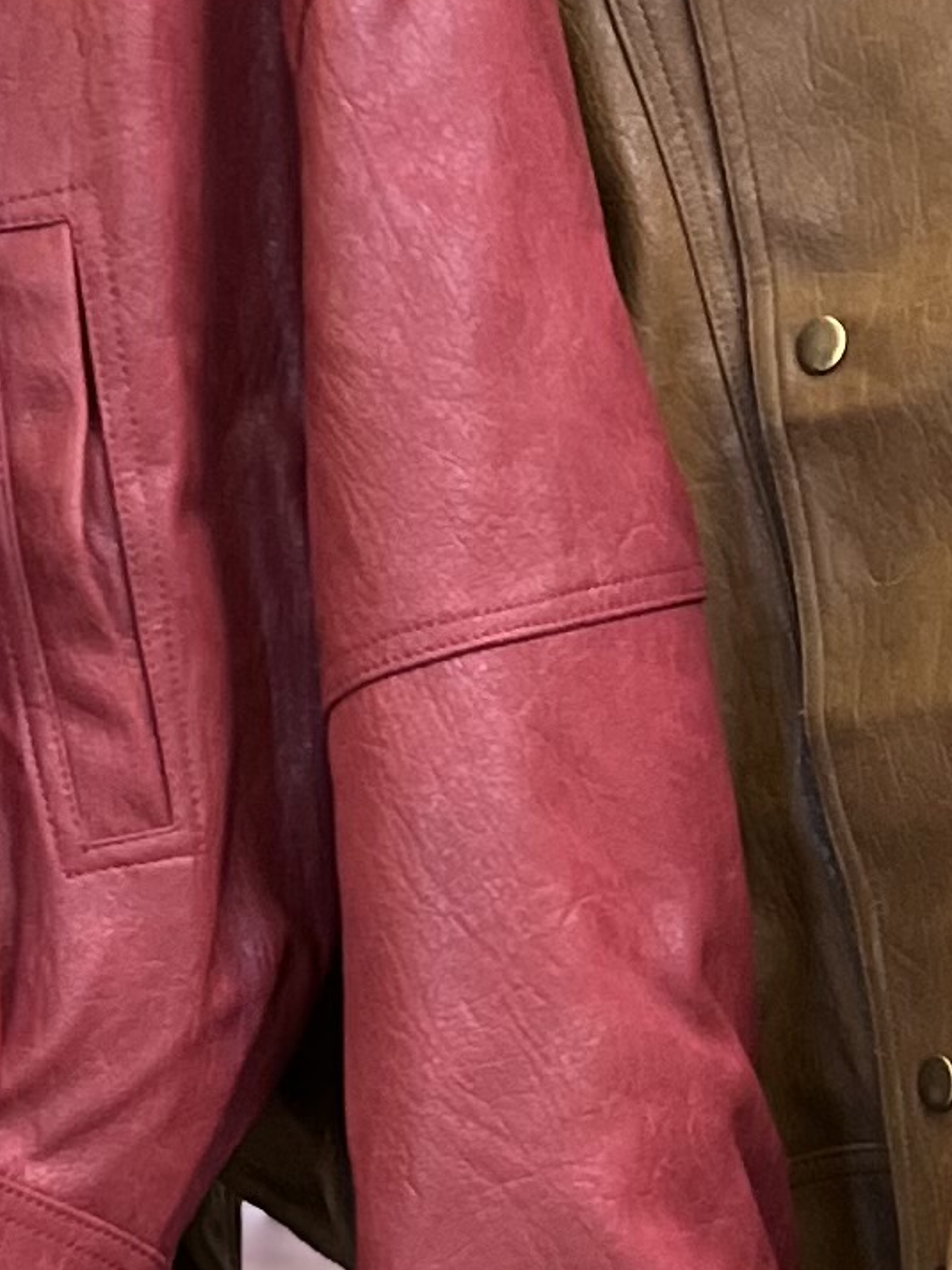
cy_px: 803
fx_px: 5389
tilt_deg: +0.0
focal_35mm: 147
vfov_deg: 13.4
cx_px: 886
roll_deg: +0.4
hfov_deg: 10.0
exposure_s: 1/33
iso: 400
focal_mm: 5.7
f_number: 1.5
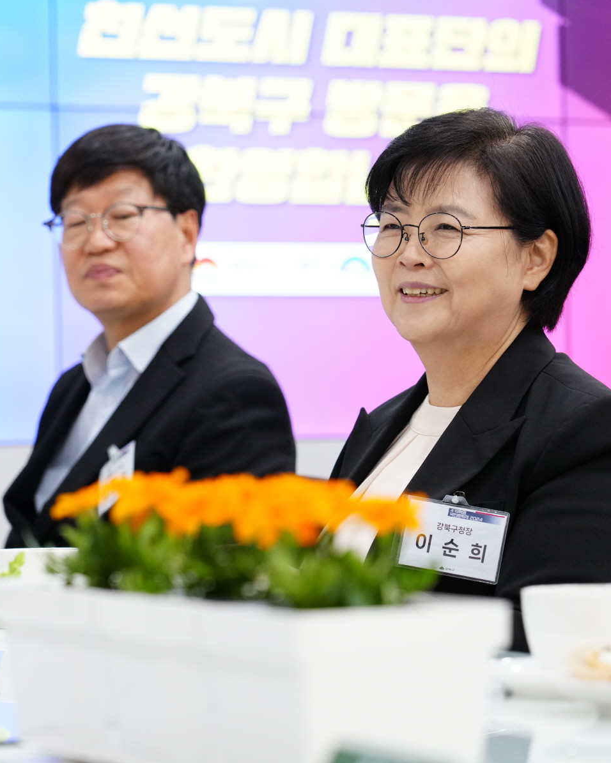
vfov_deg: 13.8
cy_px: 381
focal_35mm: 140
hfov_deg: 11.0
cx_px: 107
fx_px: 3165
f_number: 4.5
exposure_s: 1/125
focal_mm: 99
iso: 2500
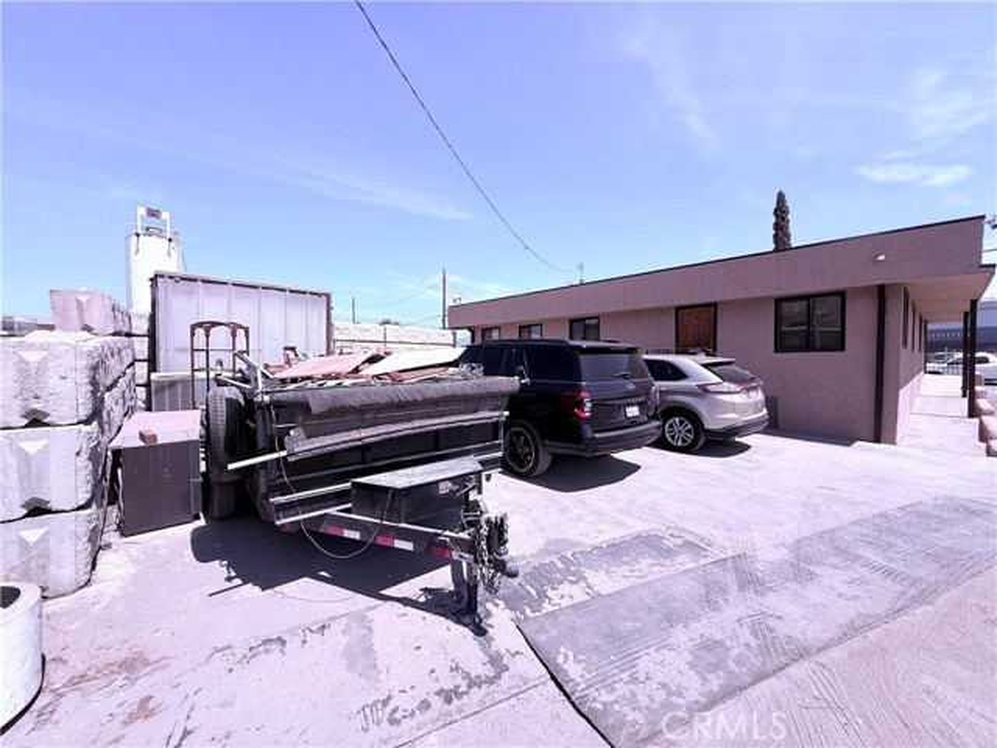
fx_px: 403
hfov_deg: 102.1
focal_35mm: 14
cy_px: 374
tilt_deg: -0.3
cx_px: 498
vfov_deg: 85.7
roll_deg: +0.4
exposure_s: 1/2165
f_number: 2.2
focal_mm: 2.22
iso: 50
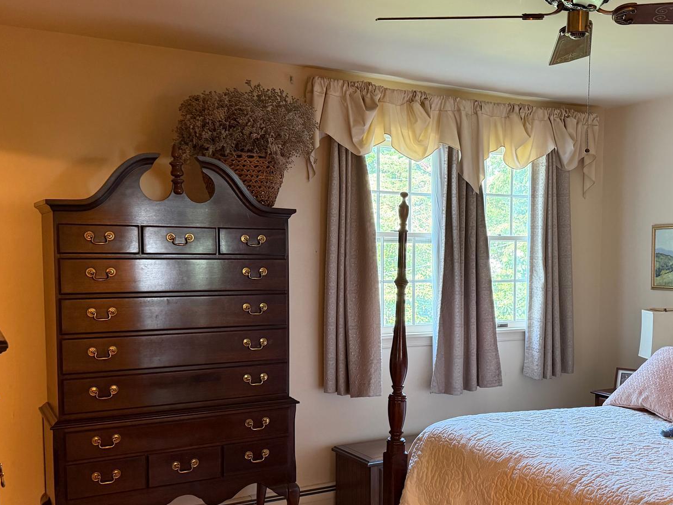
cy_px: 314
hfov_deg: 46.2
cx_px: 436
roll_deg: +0.0
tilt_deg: -4.2
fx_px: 778
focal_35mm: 40
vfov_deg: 35.8
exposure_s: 1/60
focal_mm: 6.76
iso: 400
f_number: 1.78
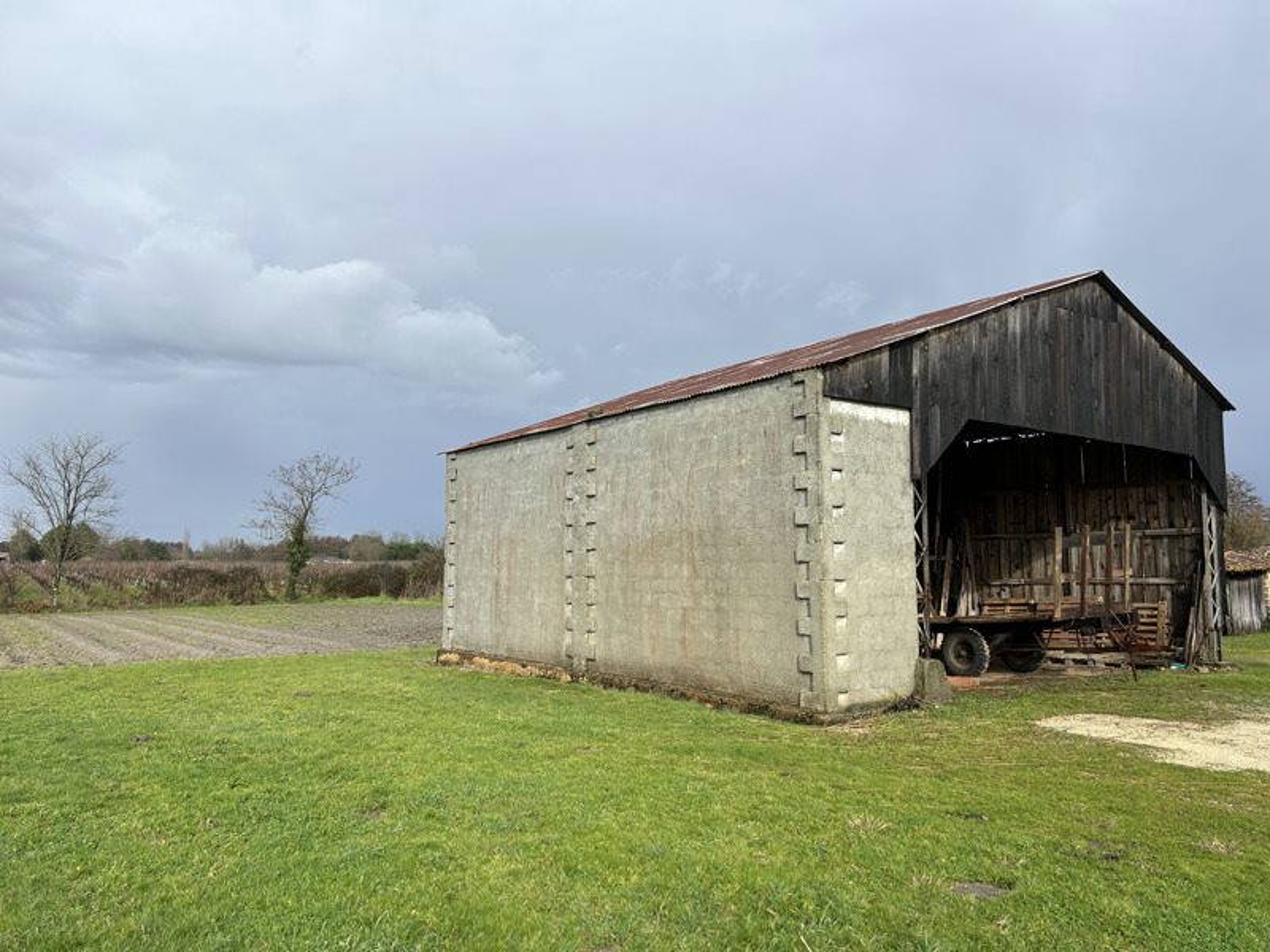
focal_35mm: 26
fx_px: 954
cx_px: 635
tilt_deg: +4.3
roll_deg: +0.2
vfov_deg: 53.1
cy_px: 476
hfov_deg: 67.3
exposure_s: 1/2353
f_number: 1.5
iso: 50
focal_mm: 5.7
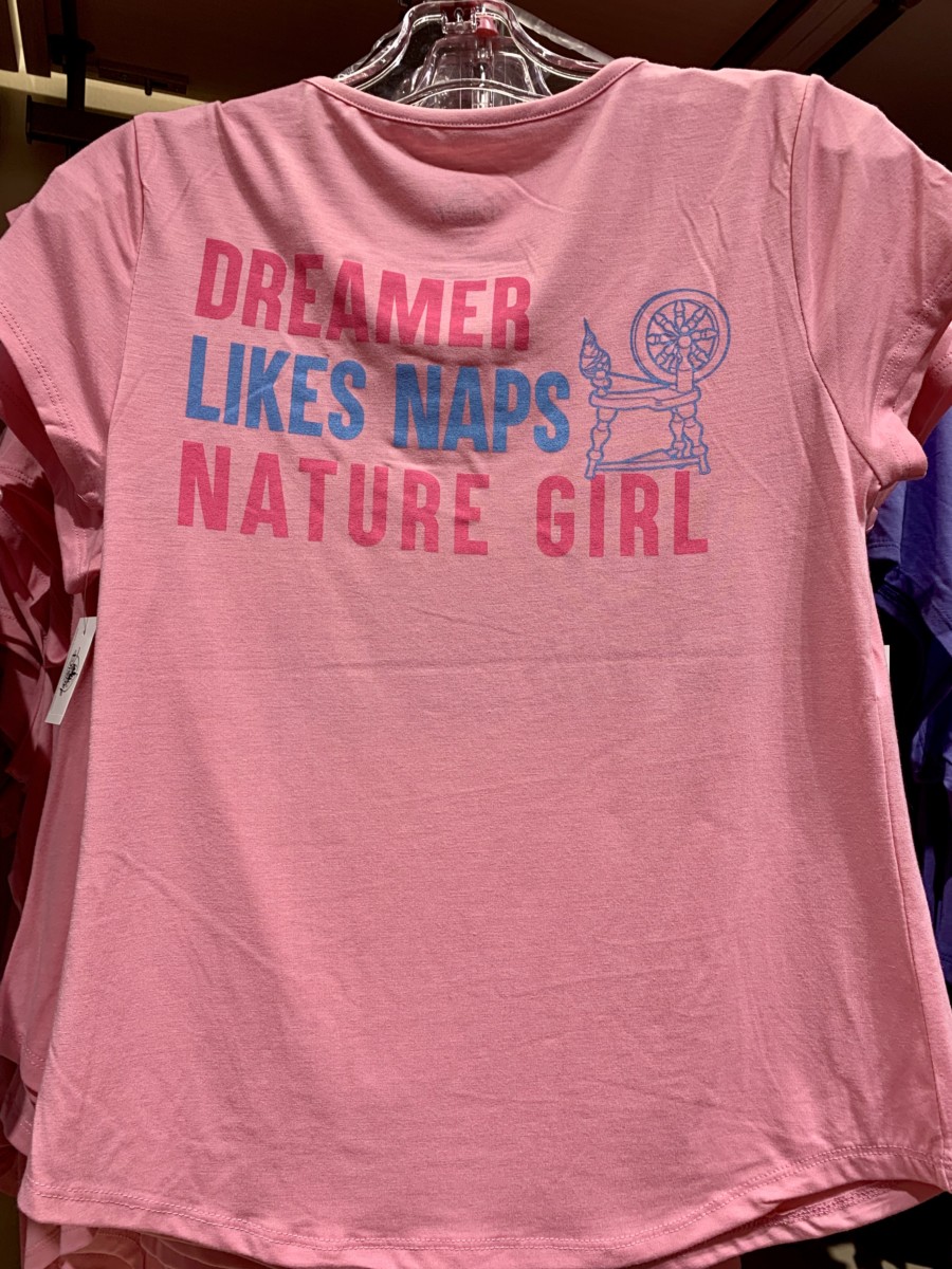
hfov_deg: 53.1
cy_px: 634
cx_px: 476
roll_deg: -0.8
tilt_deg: +5.0
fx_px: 953
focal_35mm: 26
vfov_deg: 67.3
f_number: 1.8
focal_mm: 4.25
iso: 50
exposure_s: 1/60
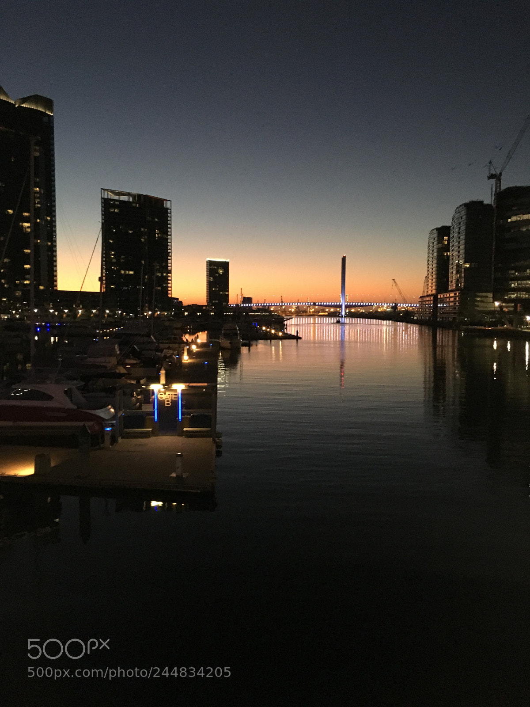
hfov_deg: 48.2
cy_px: 354
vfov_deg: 61.7
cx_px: 265
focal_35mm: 29
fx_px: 592
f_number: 2.2
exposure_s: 1/17
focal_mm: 4.15
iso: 250
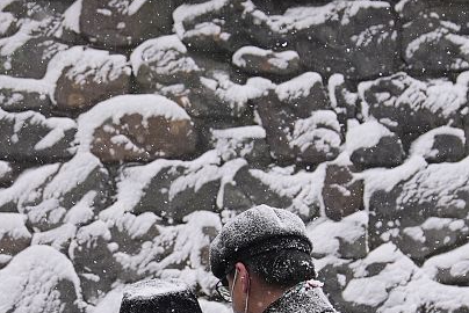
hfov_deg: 20.6
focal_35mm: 98
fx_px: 1278
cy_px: 219
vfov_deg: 14.0
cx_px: 113
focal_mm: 33
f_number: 2.8
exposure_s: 1/1600
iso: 500
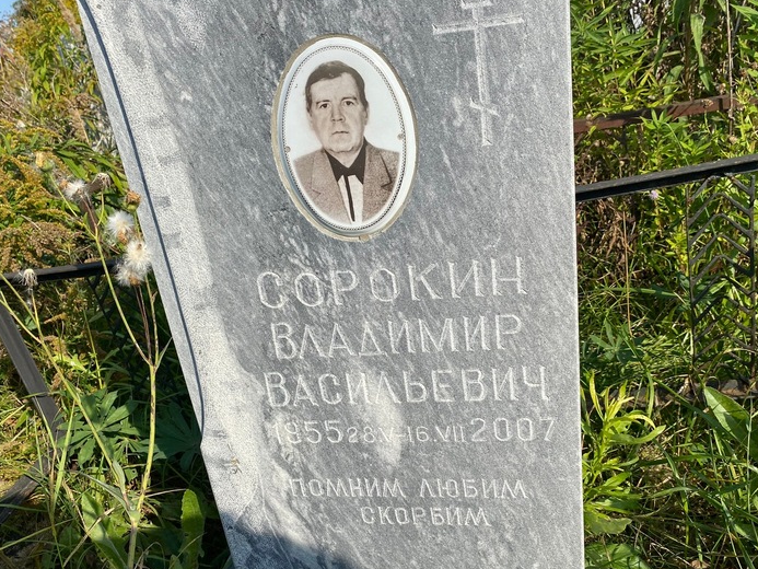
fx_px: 657
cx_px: 368
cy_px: 307
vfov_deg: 46.8
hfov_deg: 59.9
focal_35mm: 30
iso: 32
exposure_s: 1/3040
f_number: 1.8
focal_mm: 4.25
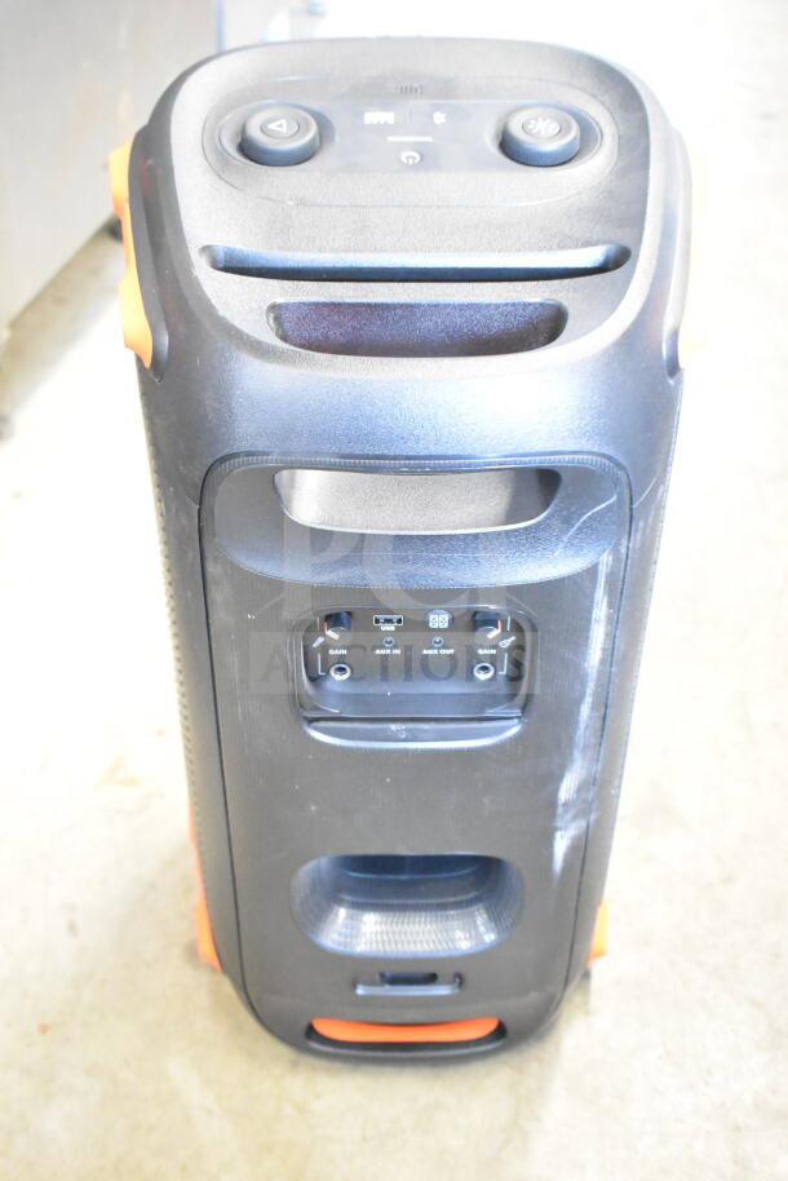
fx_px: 1575
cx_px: 394
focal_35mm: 48
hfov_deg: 28.1
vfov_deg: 41.1
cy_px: 590
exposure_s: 1/50
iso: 11400
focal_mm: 32
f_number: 4.5
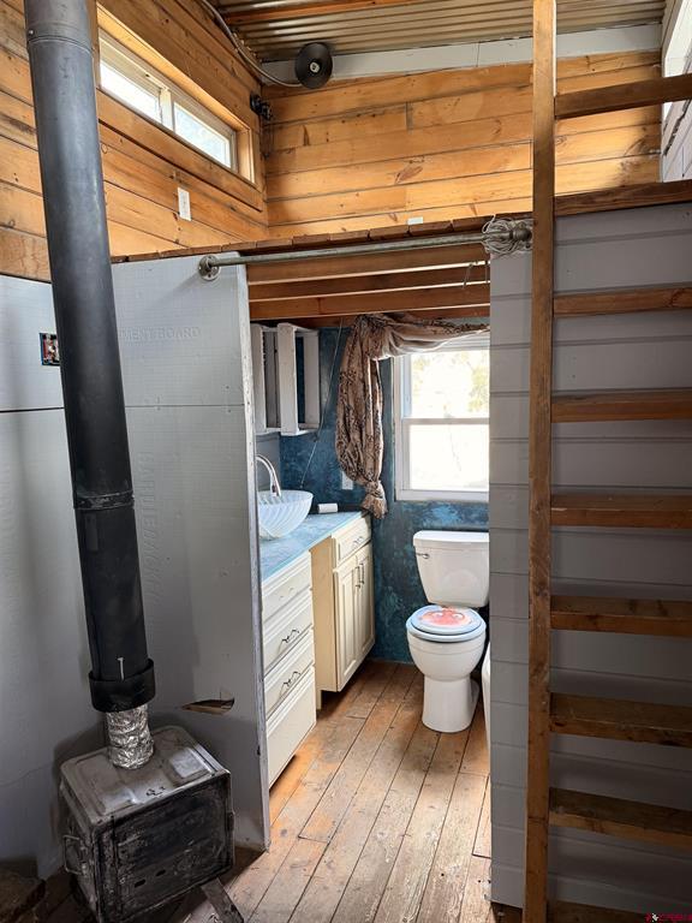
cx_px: 346
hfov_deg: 56.8
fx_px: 640
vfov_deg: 71.6
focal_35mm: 24
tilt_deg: -6.9
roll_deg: +1.5
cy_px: 462
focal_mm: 6.76
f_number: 1.78
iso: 250
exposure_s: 1/60
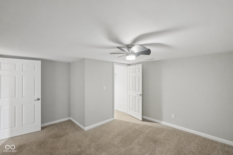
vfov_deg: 73.7
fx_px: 104
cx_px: 116
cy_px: 78
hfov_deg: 96.7
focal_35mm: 16
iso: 6400
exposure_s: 1/30
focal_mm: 16
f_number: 8
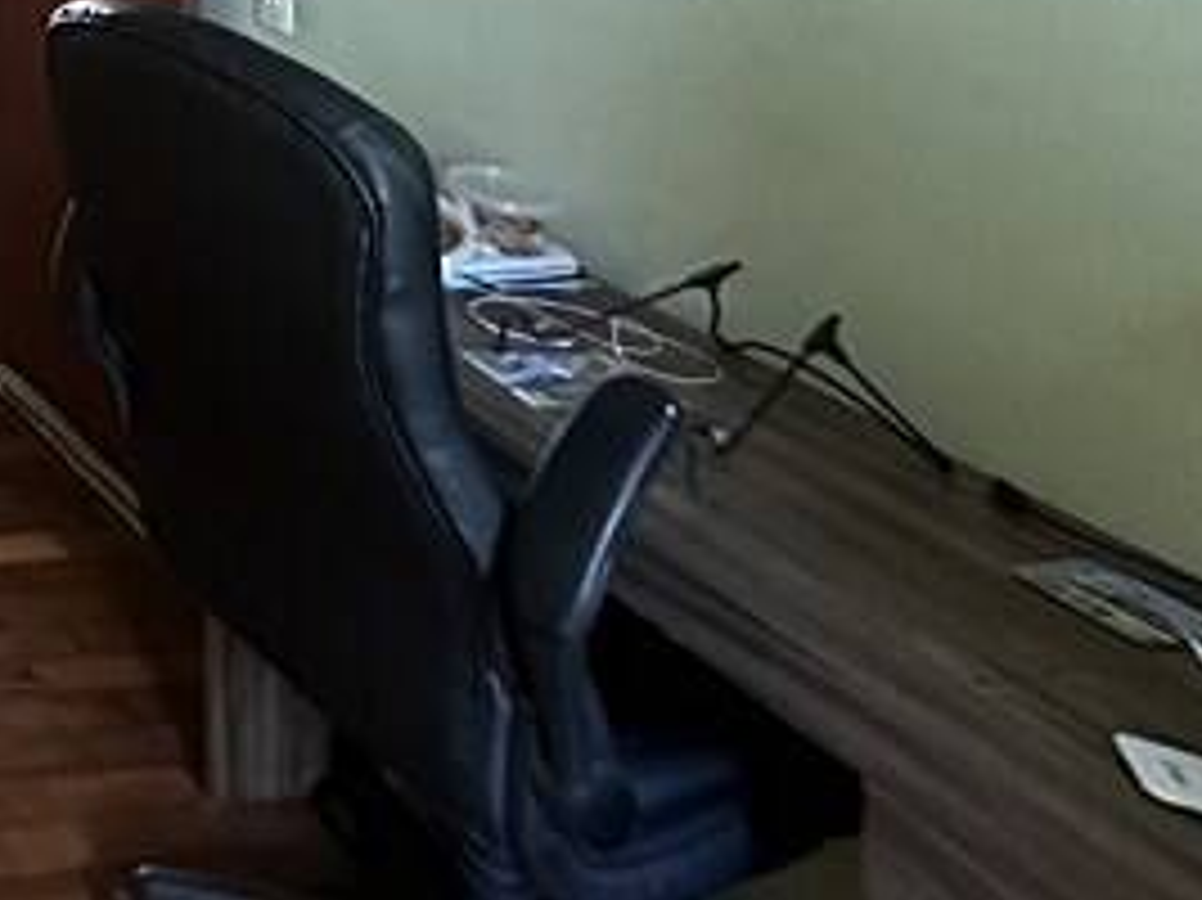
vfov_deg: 25.7
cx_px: -545
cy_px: -446
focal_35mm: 42
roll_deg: -0.9
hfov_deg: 29.7
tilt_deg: +2.1
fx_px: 1458
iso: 800
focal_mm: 2.22
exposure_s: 1/60
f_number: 2.2
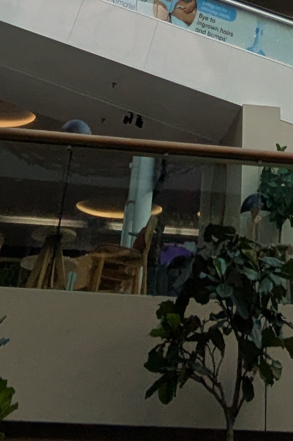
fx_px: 806
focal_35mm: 66
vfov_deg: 18.4
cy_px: -464
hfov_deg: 20.2
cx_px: 267
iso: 48
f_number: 2.2
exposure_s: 1/1119
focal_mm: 1.83
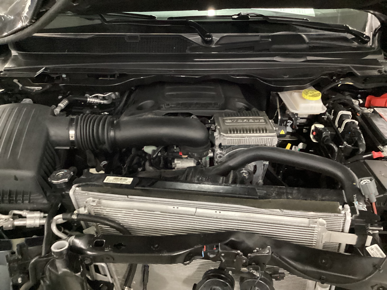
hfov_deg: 58.4
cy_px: 145
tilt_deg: -37.8
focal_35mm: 31
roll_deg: -4.4
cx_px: 194
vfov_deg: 45.4
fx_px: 347
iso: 640
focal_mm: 3.3
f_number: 2.4
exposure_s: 1/30
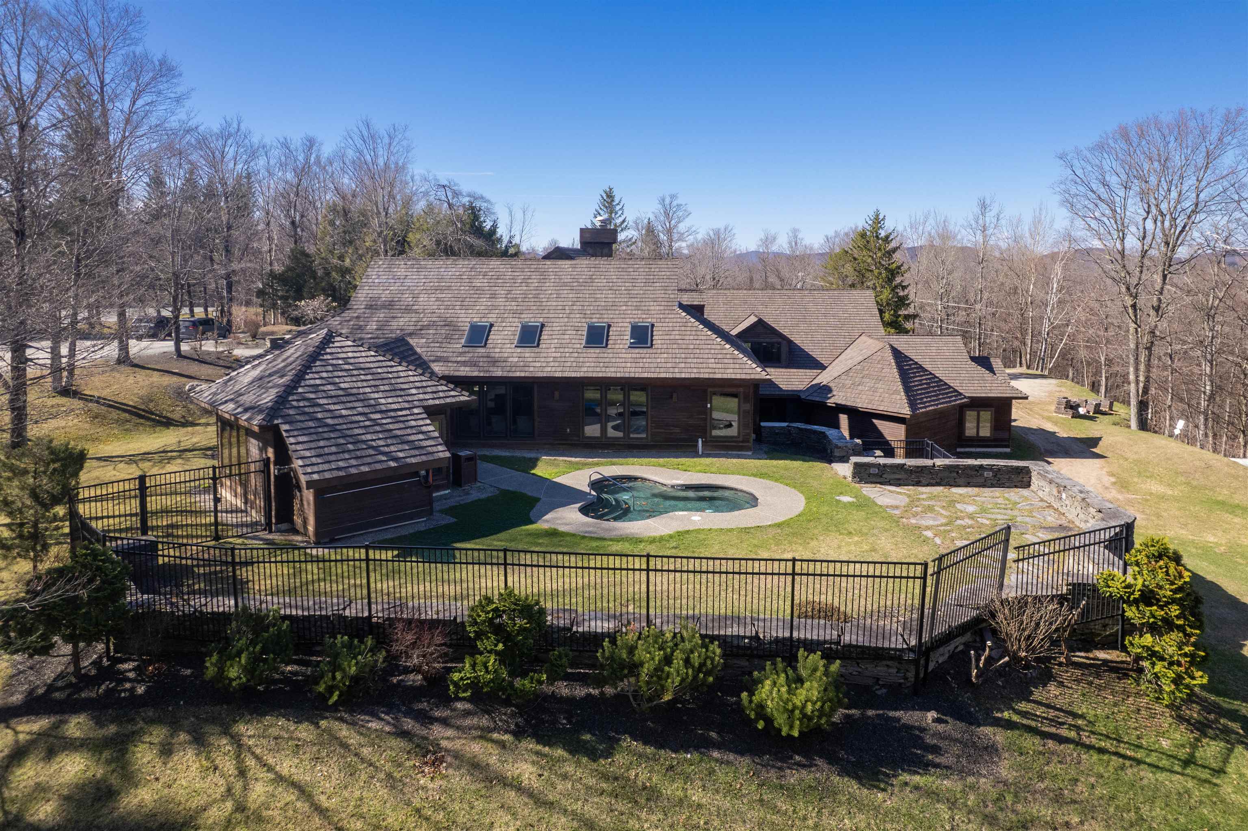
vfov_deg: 57.2
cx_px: 624
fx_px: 762
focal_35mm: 22
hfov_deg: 78.6
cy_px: 416
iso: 110
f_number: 2.8
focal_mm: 8.38
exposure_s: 1/125
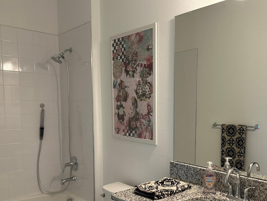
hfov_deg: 53.2
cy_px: 126
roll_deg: +0.1
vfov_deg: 41.5
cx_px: 170
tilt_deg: -5.1
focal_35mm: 34
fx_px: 262
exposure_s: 1/60
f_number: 1.5
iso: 64
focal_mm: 5.7
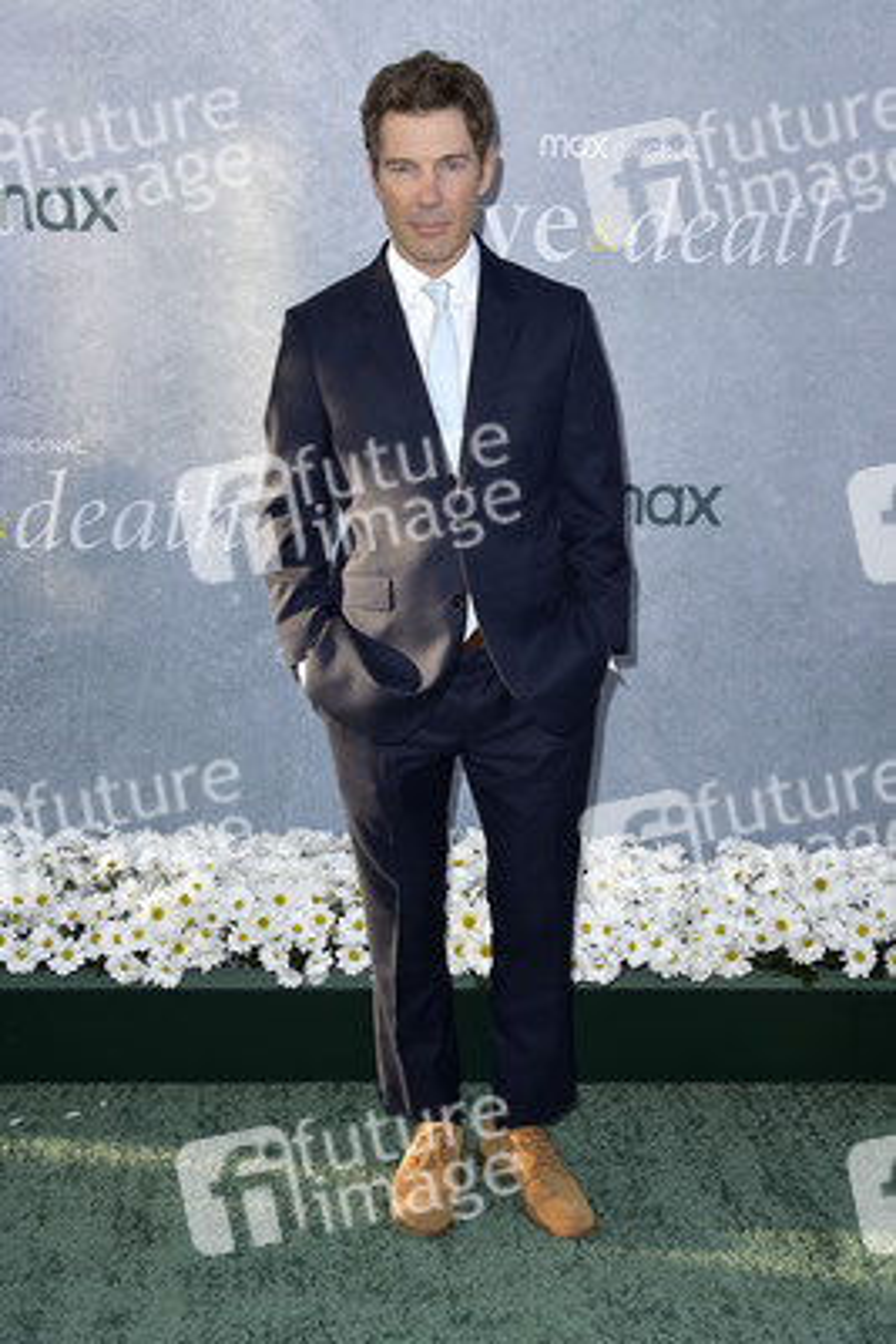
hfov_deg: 33.4
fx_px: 1492
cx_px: 448
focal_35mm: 40
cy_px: 672
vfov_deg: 48.4
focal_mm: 40
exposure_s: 1/250
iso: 320
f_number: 6.3
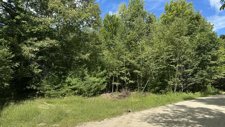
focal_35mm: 27
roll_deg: +1.6
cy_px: 74
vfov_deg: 42.8
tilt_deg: +3.8
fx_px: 161
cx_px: 115
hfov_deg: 69.9
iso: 80
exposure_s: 1/3472
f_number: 1.78
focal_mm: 6.86
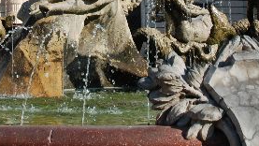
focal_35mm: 100
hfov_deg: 21.3
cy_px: -32
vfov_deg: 11.8
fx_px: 687
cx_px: 81
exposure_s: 1/250
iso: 100
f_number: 8
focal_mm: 22
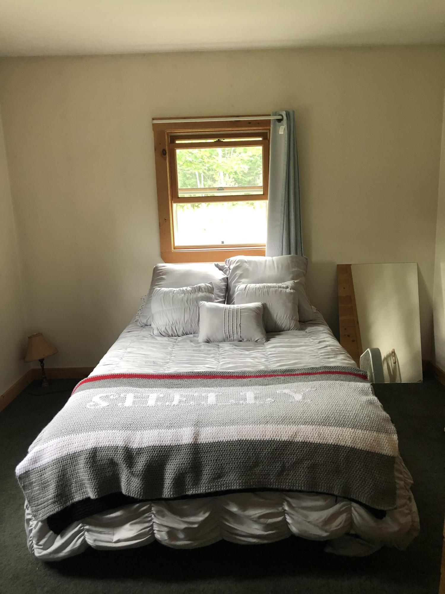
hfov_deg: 49.7
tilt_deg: -11.7
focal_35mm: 28
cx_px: 222
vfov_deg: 63.4
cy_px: 297
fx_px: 480
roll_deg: +1.8
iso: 40
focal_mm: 3.99
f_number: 1.8
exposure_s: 1/15
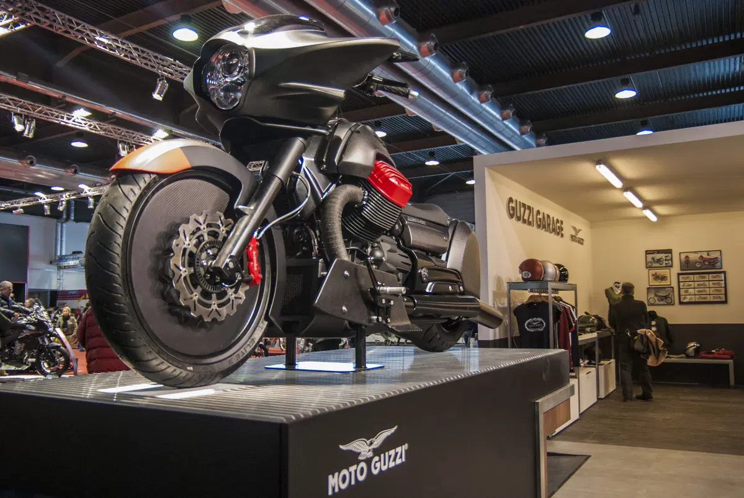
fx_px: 652
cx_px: 372
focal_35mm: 32
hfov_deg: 59.4
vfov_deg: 41.8
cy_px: 249
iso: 800
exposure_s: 1/160
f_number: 2.8
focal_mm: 21
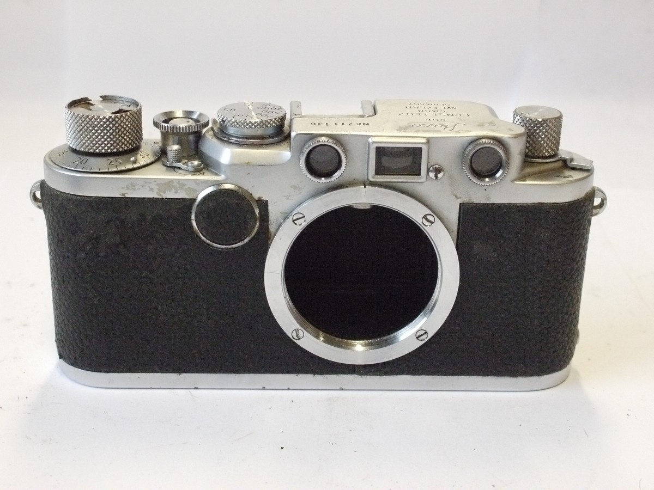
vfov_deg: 24.4
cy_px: 245
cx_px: 327
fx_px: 1134
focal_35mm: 60
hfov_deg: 32.2
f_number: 8
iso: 3200
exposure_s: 1/160
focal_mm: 30
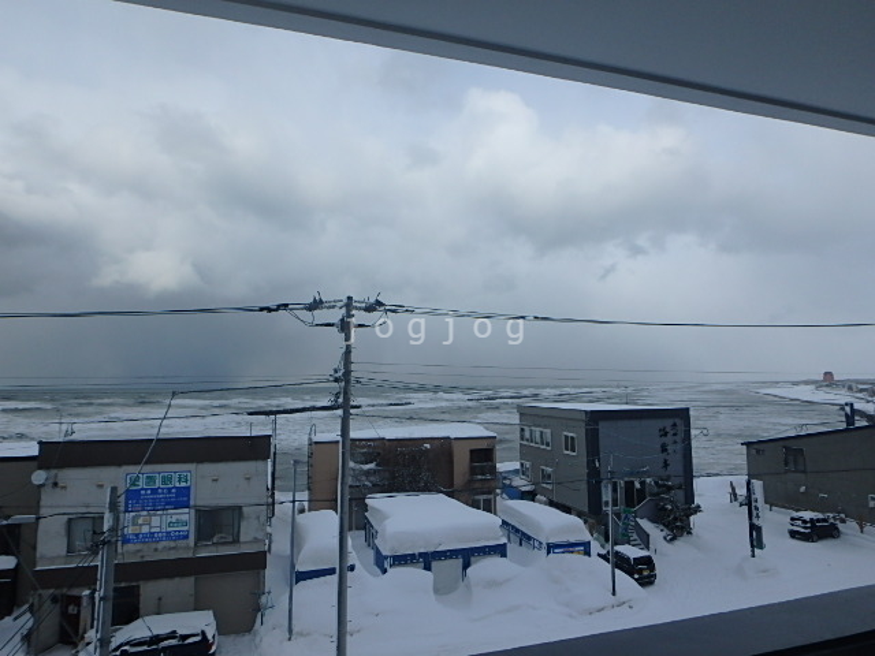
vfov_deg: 63.4
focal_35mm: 21
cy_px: 328
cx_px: 438
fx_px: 531
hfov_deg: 79.0
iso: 125
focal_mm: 3.7
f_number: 3.5
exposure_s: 1/1600
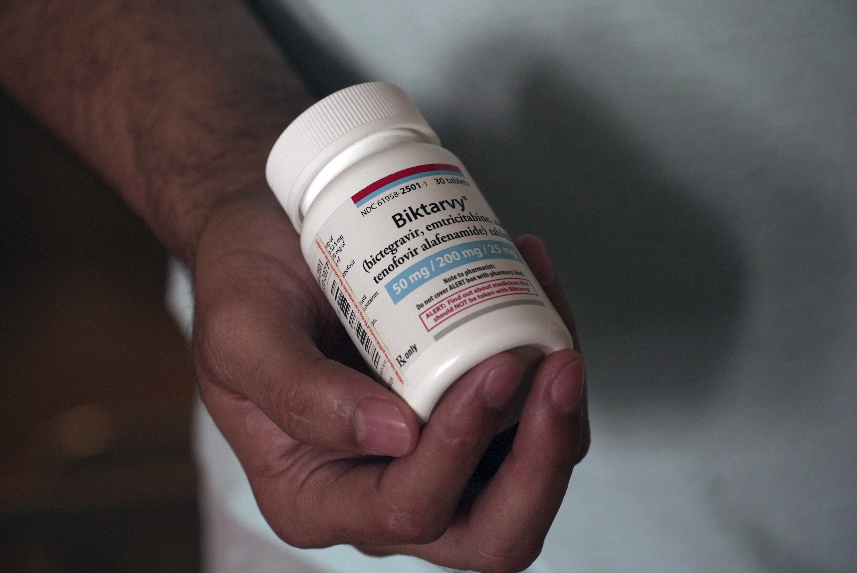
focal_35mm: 139
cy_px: 286
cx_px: 428
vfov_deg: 9.9
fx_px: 3311
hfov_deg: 14.7
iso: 800
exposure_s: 1/40
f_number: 6.3
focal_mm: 139
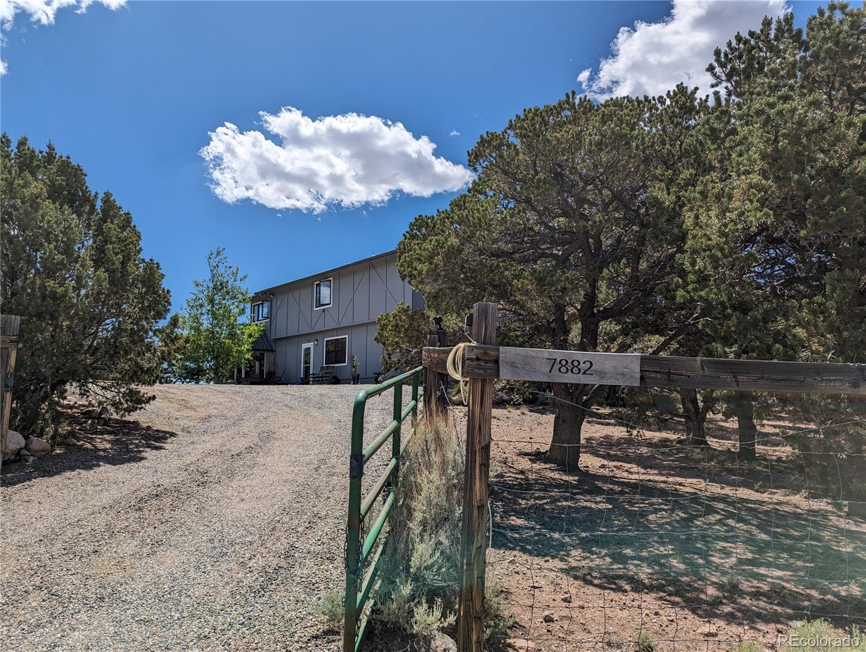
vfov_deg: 56.9
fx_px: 601
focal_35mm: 24
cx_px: 433
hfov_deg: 71.5
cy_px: 326
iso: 43
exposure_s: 1/3650
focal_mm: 6.81
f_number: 1.85
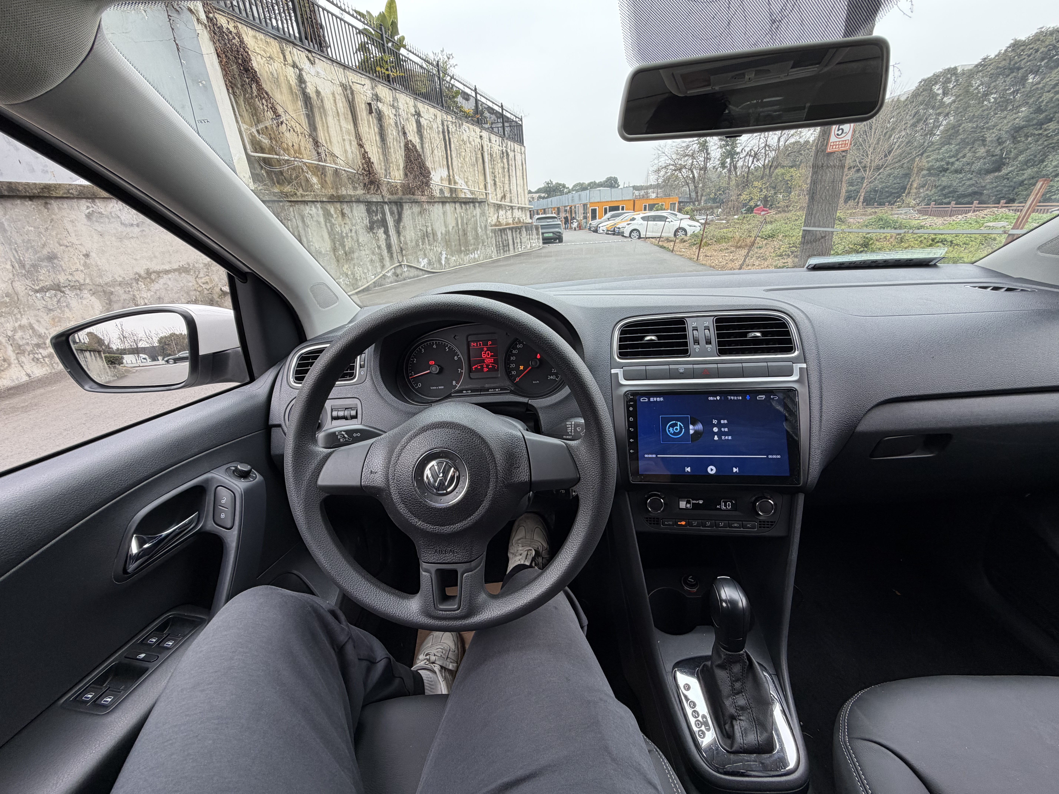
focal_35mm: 14
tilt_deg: -22.4
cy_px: 397
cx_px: 530
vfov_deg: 85.7
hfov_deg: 102.1
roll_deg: +3.6
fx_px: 428
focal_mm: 2.22
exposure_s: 1/121
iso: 64
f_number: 2.2
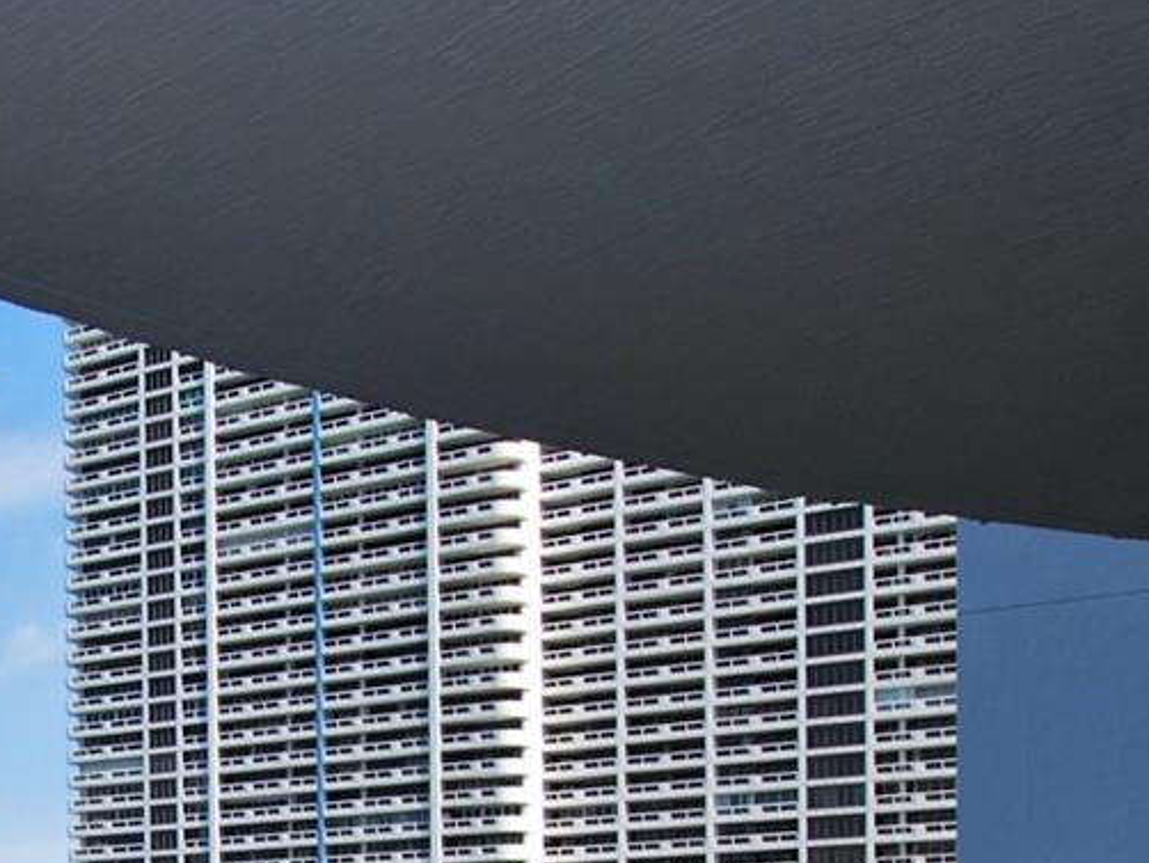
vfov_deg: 27.4
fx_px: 1528
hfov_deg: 38.5
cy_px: 1058
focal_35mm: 46
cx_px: 121
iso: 100
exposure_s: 1/200
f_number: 8
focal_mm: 10
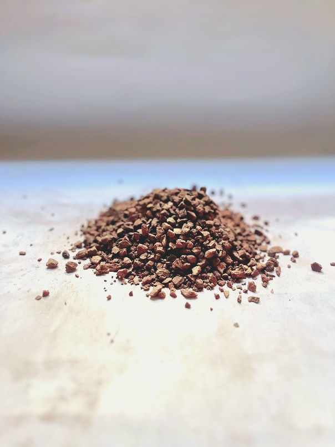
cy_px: 224
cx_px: 168
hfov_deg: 53.0
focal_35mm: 26
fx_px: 336
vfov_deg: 67.3
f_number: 1.6
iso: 200
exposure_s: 1/60.2
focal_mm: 5.1
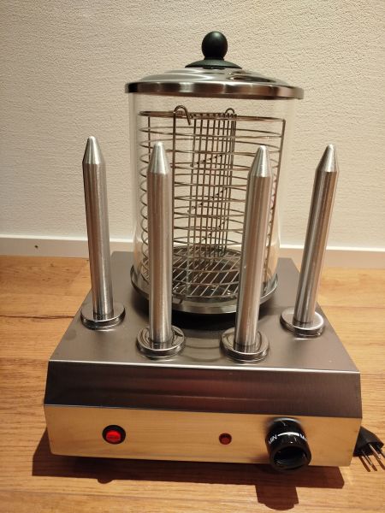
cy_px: 256
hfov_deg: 56.8
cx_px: 192
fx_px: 356
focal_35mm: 24
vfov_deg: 71.6
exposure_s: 1/33
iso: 320
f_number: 1.7
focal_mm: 5.31
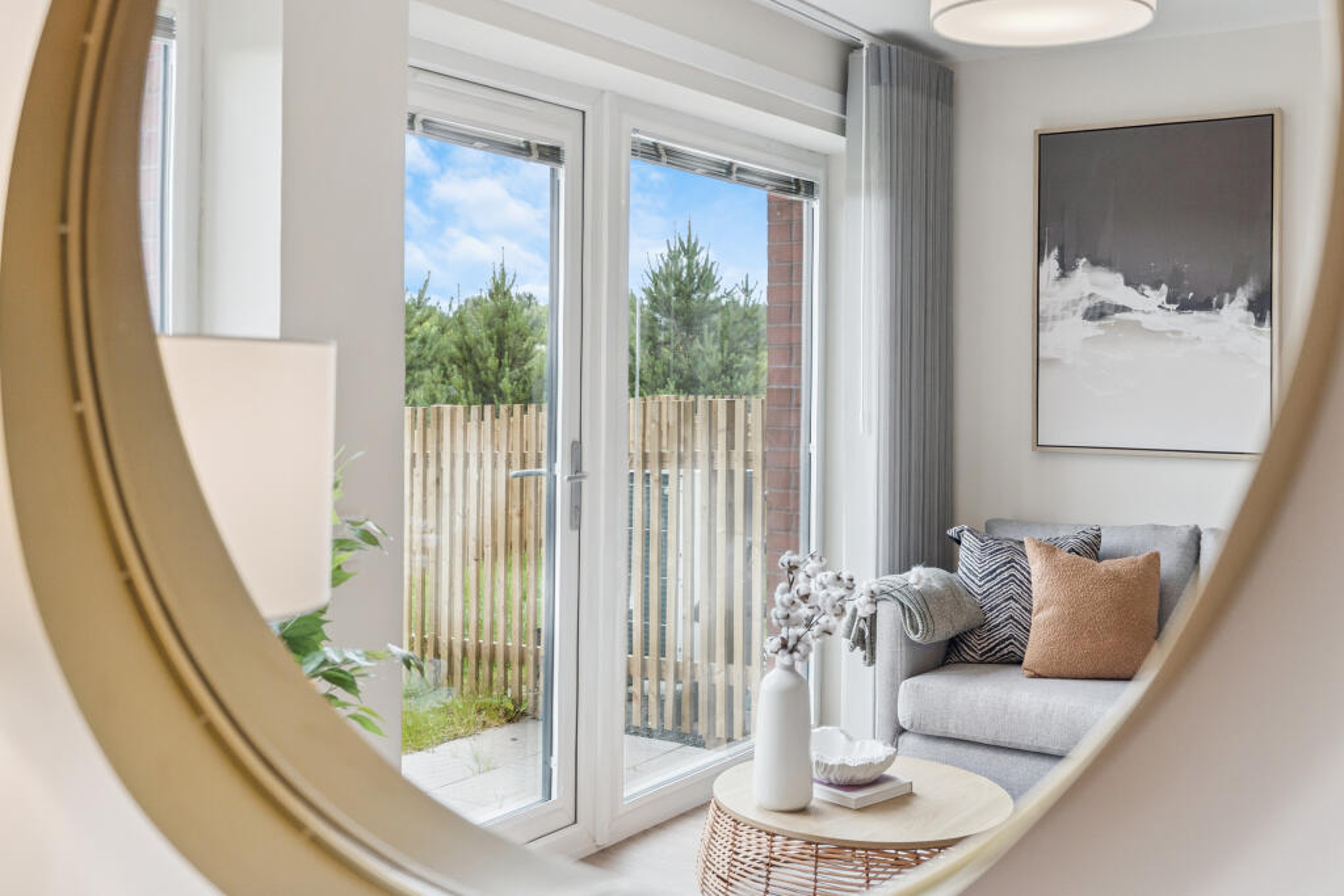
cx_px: 672
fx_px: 1344
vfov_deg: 36.9
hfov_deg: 53.1
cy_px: 448
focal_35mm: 36
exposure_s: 1/400
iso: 320
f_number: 2.8
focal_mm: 24
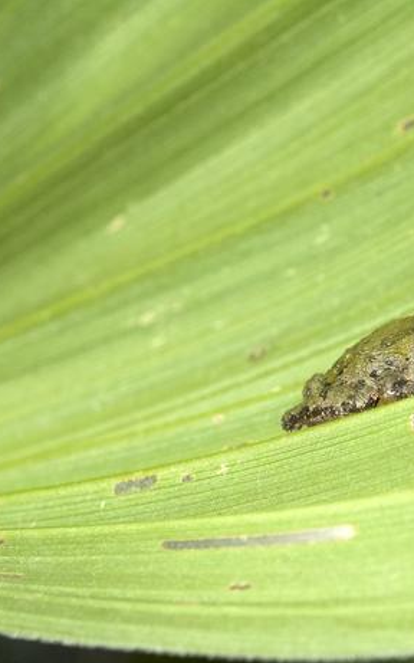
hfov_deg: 9.3
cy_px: 333
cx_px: 448
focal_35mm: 139
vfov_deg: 15.0
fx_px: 2510
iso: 640
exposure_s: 1/60
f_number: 11
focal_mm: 60
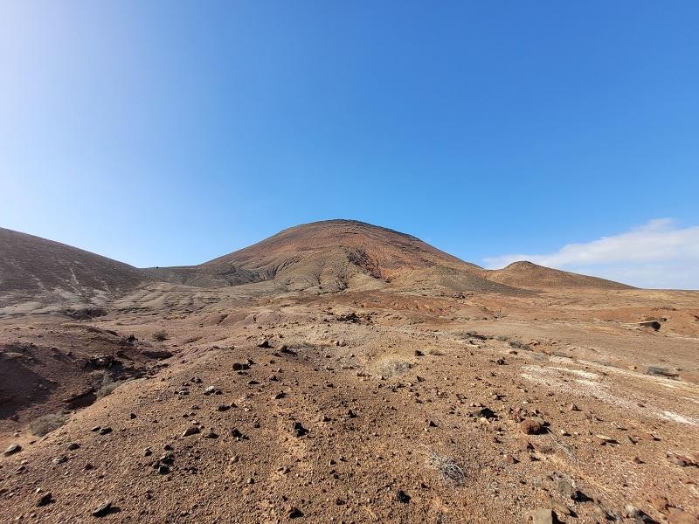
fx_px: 263
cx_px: 350
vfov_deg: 89.9
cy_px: 262
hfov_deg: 106.2
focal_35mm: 13
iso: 40
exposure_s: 1/1172
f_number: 2.2
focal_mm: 1.74
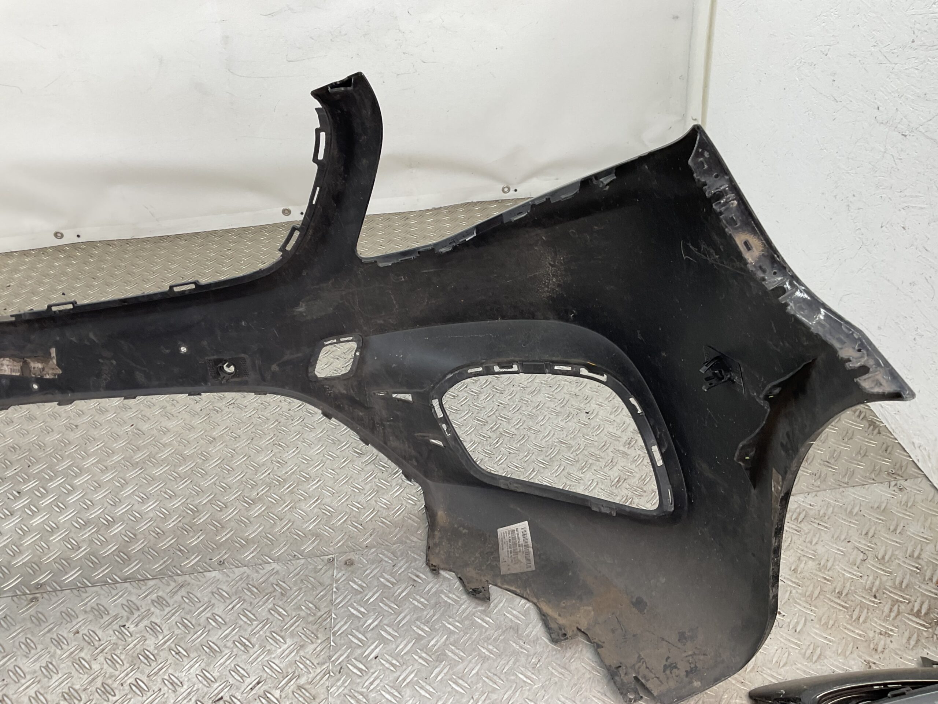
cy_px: 352
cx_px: 469
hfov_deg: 61.7
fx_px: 786
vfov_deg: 48.2
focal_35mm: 29
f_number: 1.8
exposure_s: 1/120
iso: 32
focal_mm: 3
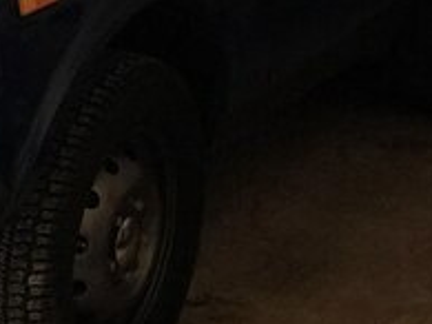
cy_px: -110
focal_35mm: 176
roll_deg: -0.8
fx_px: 2195
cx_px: -64
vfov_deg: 8.3
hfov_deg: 11.1
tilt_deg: -11.0
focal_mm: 6
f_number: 2.4
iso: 160
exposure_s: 1/9
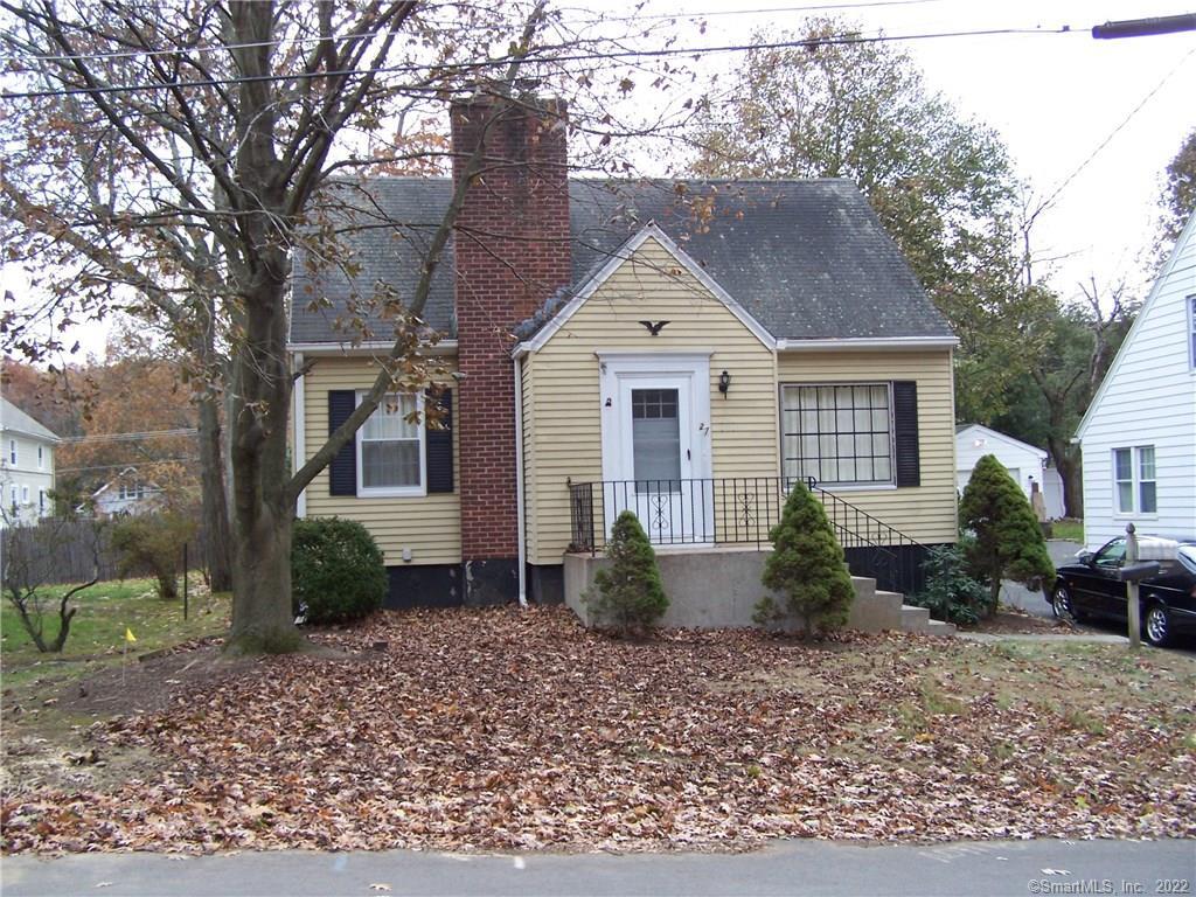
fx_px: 1313
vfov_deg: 37.7
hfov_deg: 49.0
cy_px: 448
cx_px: 598
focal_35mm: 38
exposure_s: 1/250
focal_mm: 6.3
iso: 140
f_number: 2.8
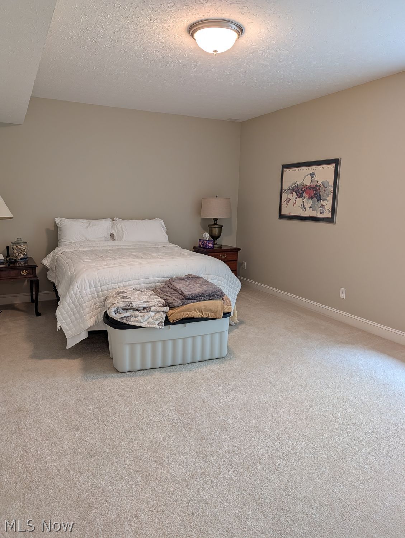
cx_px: 202
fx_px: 374
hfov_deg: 56.9
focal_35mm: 24
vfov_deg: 71.5
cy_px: 269
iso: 82
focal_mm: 6.9
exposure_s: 1/120
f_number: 1.68
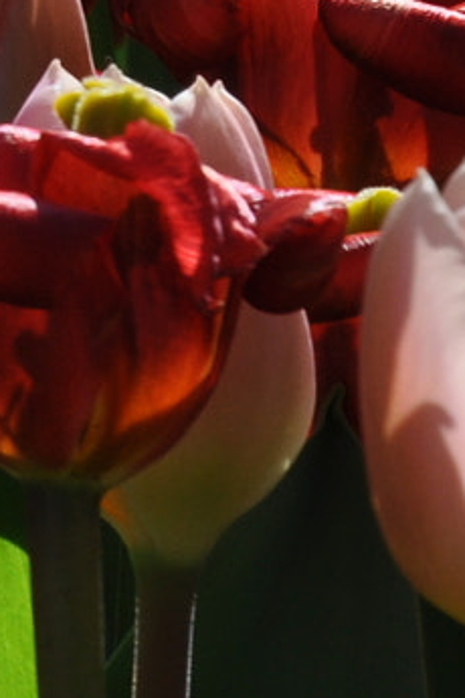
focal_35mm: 462
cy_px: -395
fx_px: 8951
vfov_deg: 4.4
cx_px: -1061
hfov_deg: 2.9
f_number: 10
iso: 200
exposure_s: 1/400
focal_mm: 52
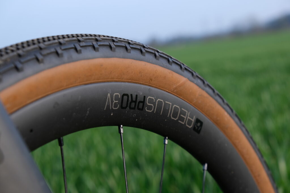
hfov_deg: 26.7
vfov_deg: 17.9
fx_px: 612
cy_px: 96
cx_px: 145
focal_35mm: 76
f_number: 5.6
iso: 160
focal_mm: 50.5
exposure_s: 1/140
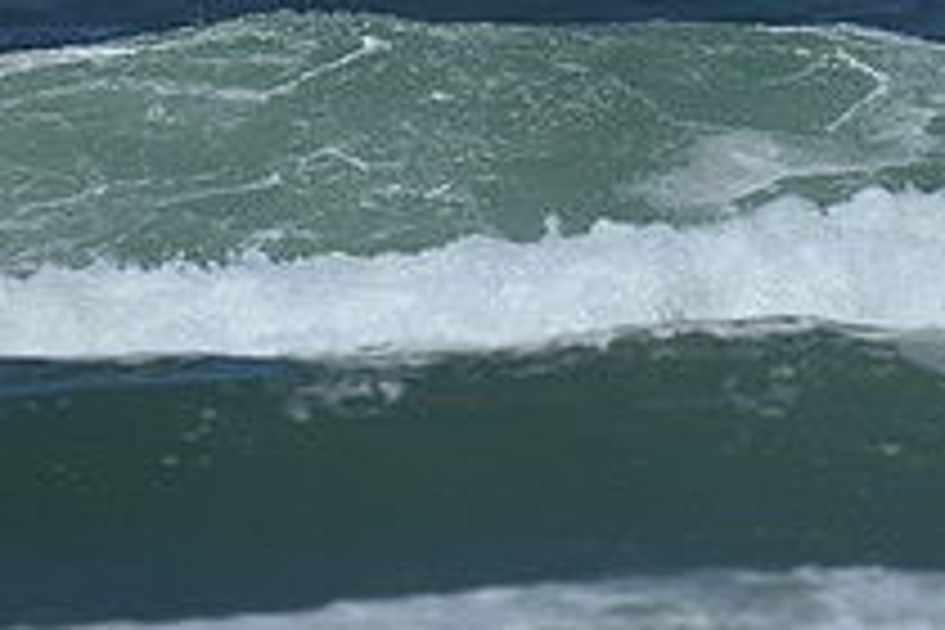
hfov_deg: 0.9
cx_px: 225
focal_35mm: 2207
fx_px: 57929
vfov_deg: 0.6
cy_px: 173
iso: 100
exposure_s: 1/1250
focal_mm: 800
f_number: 6.3
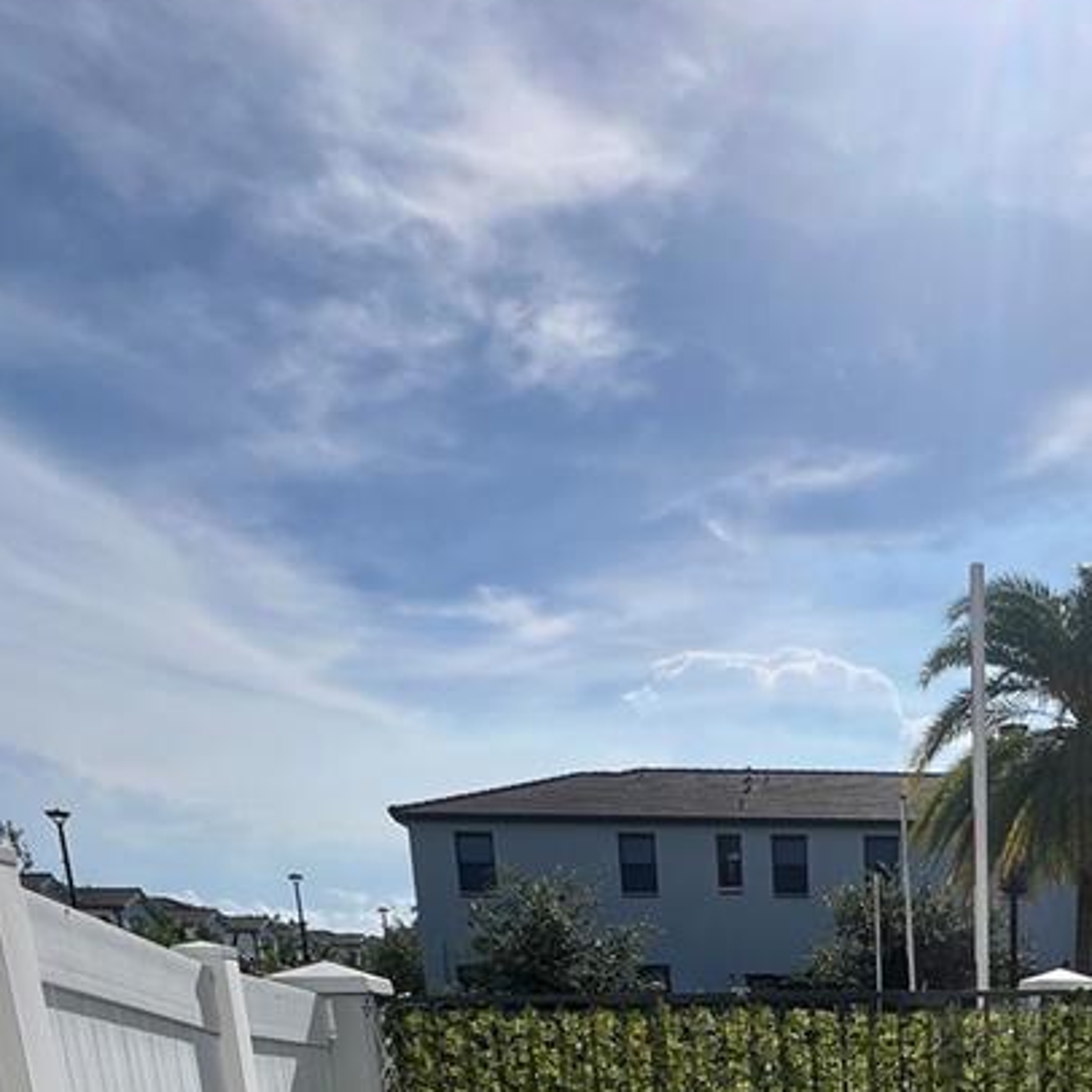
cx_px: 968
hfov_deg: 44.4
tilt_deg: -14.3
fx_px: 1213
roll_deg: +1.7
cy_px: 1358
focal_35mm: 34
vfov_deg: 35.8
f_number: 1.8
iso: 32
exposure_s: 1/2950
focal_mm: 1.57
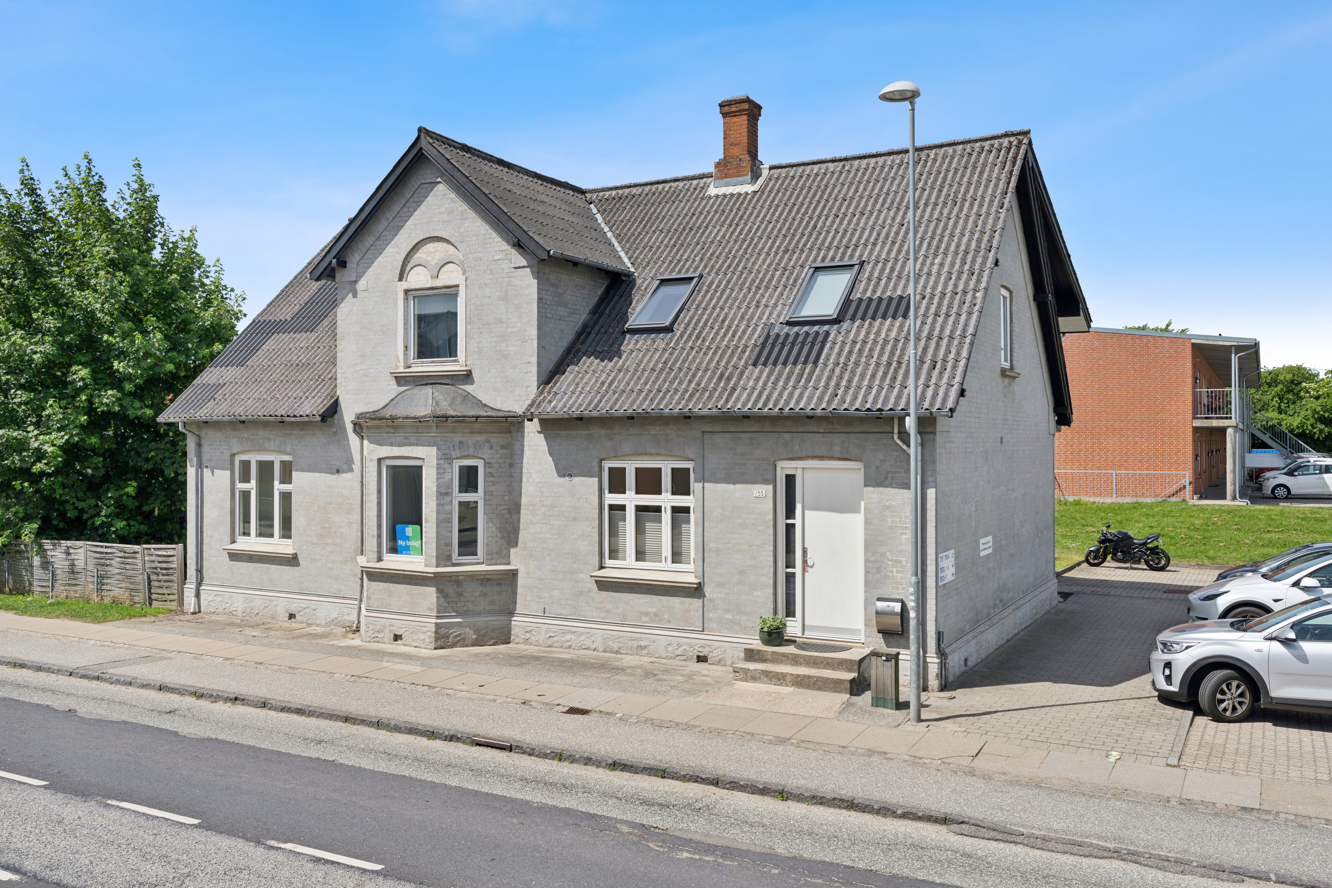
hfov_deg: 63.7
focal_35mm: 29
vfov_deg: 45.0
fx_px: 1073
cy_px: 444
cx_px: 666
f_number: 6.3
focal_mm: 29
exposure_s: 1/1600
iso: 160
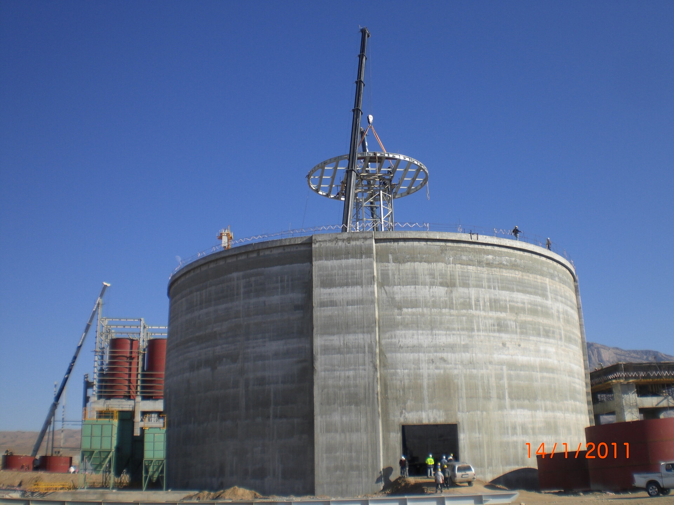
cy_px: 252
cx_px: 337
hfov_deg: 49.0
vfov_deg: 37.7
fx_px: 740
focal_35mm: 38
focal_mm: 6.3
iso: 50
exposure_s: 1/400
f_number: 4.4
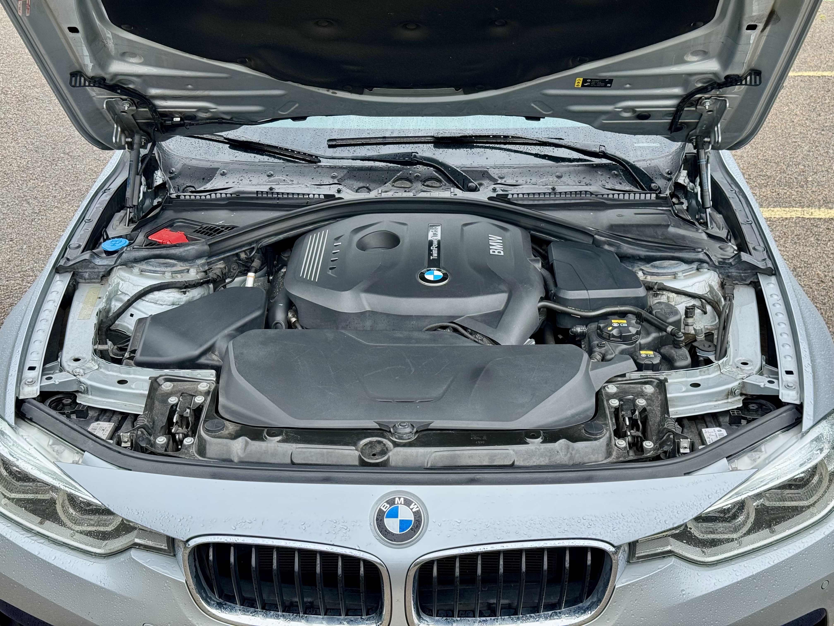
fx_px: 1156
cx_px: 417
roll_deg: -2.9
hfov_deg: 39.7
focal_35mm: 48
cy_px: 313
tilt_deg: -22.3
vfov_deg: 30.3
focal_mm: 6.76
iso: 64
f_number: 1.78
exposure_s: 1/995
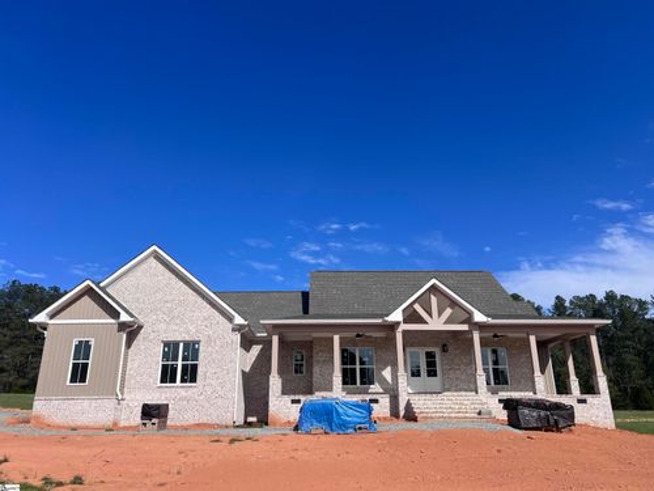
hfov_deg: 67.3
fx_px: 491
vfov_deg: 53.1
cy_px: 246
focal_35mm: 26
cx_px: 327
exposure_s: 1/6579
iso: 50
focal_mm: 5.7
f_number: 1.5
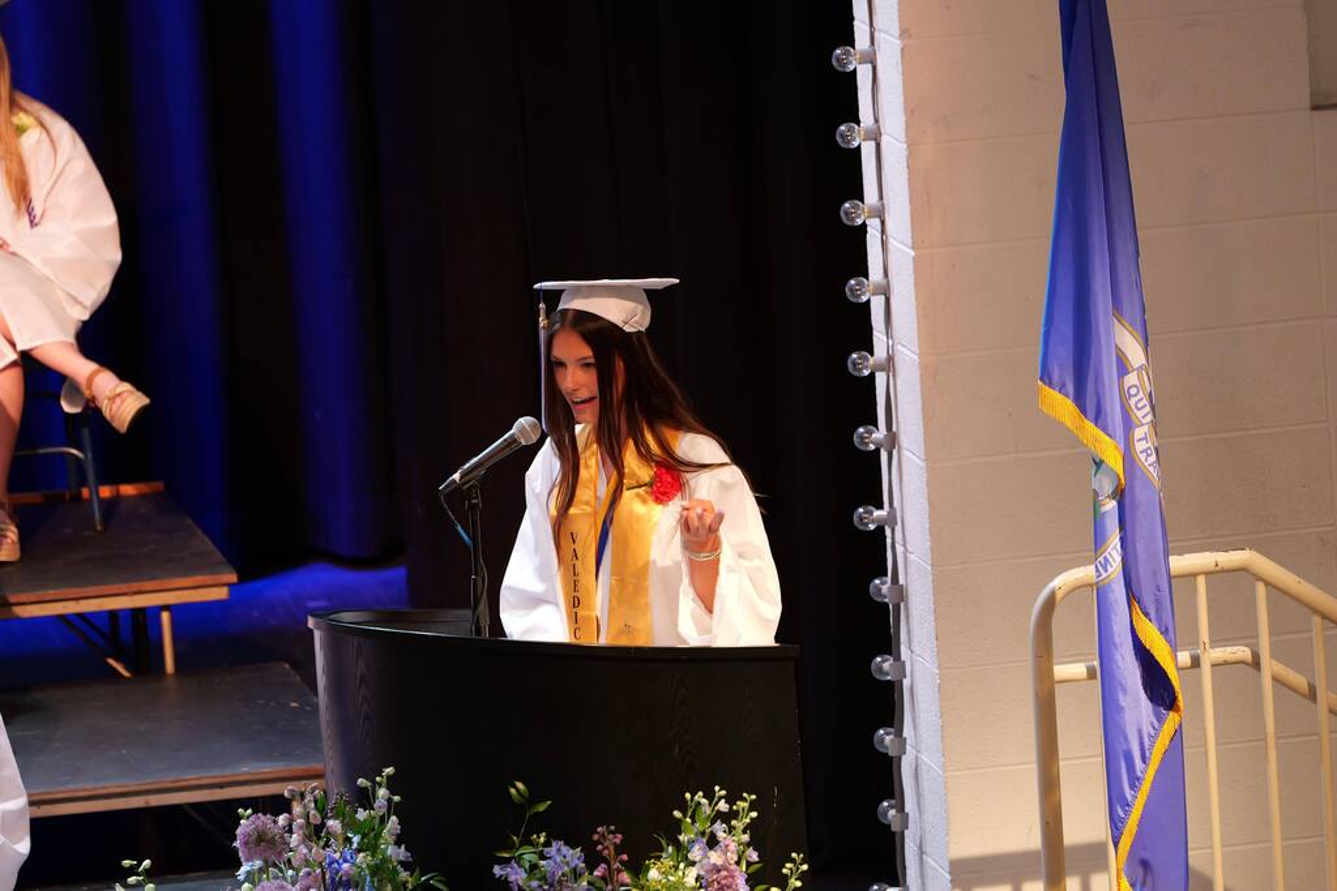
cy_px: 446
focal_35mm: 300
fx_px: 11142
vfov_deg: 4.6
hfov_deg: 6.9
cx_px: 668
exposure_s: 1/50
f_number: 5.6
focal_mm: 300
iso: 6400
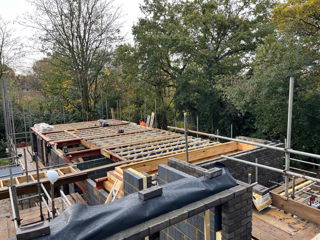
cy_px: 120
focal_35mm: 26
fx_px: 240
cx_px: 160
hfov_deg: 67.3
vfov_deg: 53.0
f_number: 1.6
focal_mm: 5.1
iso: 40
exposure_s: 1/288
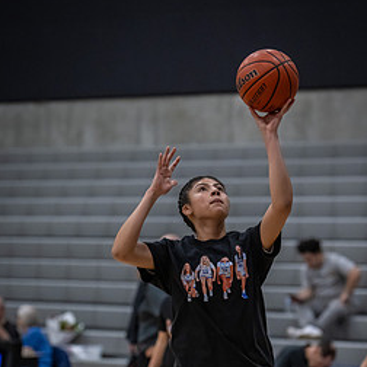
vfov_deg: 9.6
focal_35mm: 182
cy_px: 319
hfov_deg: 9.6
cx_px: 204
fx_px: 2183
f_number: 2.8
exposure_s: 1/1000
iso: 5600
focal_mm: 120
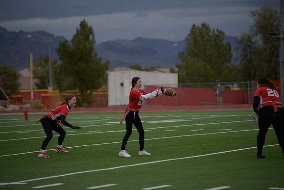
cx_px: 142
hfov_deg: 13.7
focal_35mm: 150
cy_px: 95
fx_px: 1184
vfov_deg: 9.2
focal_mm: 150
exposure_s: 1/200
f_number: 2.8
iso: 64
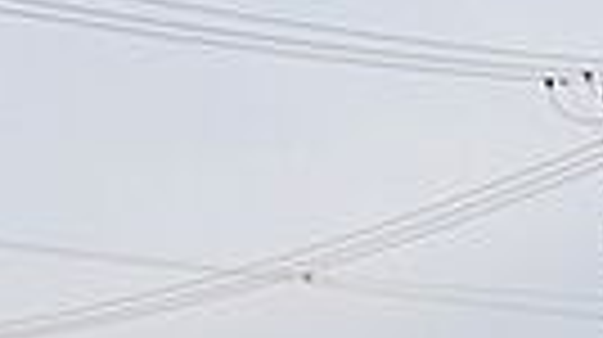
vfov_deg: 6.8
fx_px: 2747
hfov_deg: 12.5
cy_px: 683
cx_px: 230
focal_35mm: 172
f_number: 4.2
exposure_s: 1/500
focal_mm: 6
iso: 80
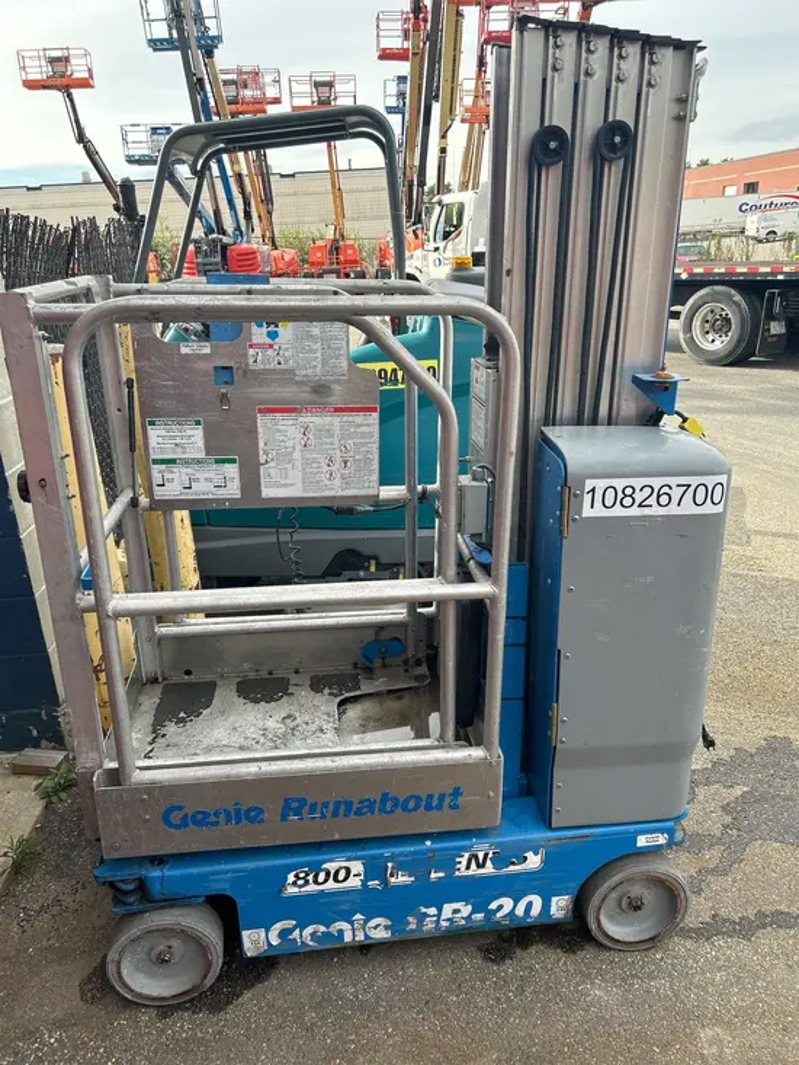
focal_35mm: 26
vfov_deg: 67.3
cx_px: 400
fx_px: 800
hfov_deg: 53.1
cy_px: 532
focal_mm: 5.7
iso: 50
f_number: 1.5
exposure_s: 1/853
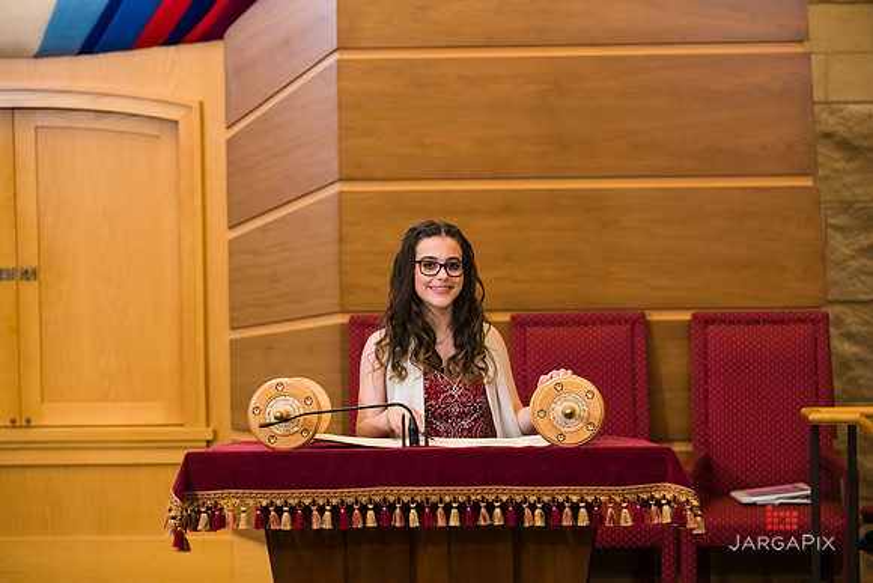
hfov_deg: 14.7
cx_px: 436
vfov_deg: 9.8
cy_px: 292
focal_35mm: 140
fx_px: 3396
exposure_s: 1/200
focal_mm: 140
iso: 1600
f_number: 5.6
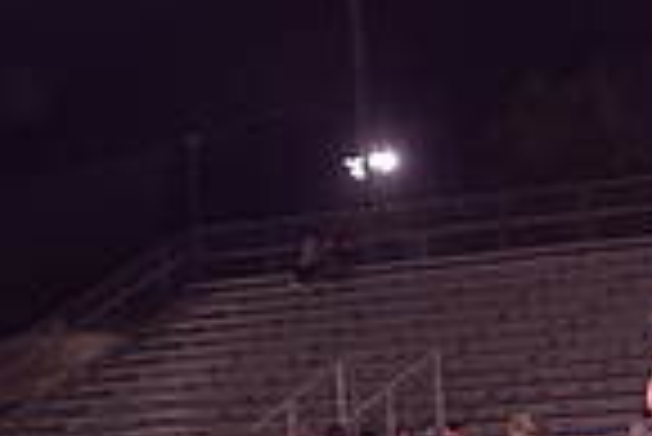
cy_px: 625
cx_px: 715
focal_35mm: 156
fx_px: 2828
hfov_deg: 12.9
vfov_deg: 8.6
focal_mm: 12
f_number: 2.8
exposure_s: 1/60
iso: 200
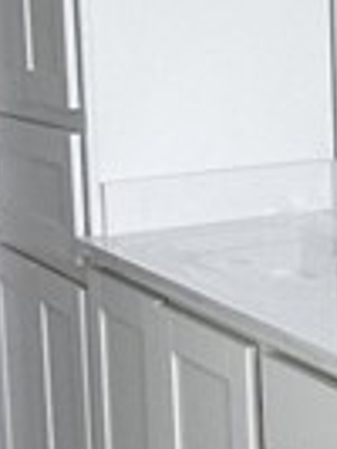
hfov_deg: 13.0
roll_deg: +1.1
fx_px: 1400
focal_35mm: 108
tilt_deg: -6.7
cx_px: 502
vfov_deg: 18.1
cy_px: 135
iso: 125
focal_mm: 2.22
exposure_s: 1/99
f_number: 2.2
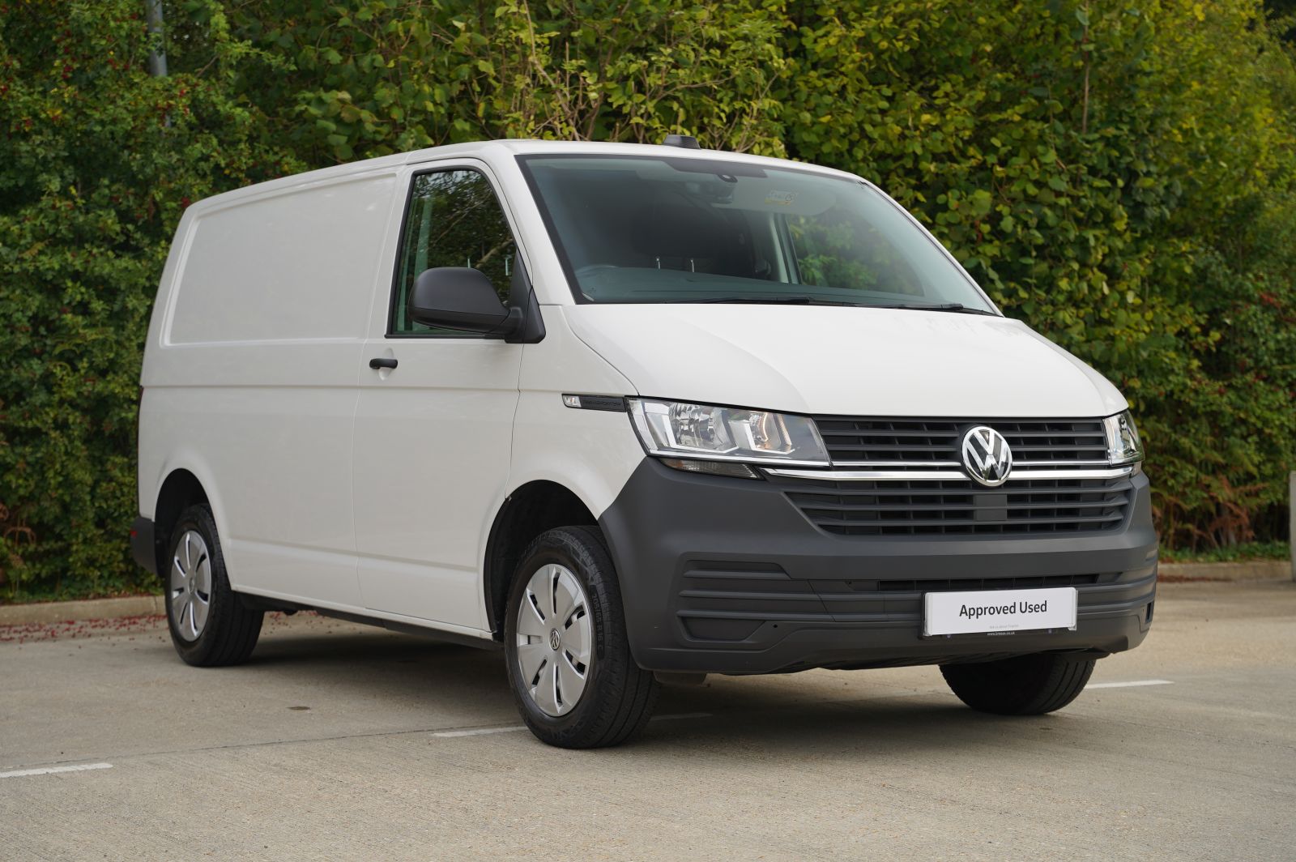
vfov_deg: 21.9
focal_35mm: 62
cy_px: 431
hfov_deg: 32.4
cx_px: 648
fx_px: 2230
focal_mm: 62
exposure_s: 1/200
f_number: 4.5
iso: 100
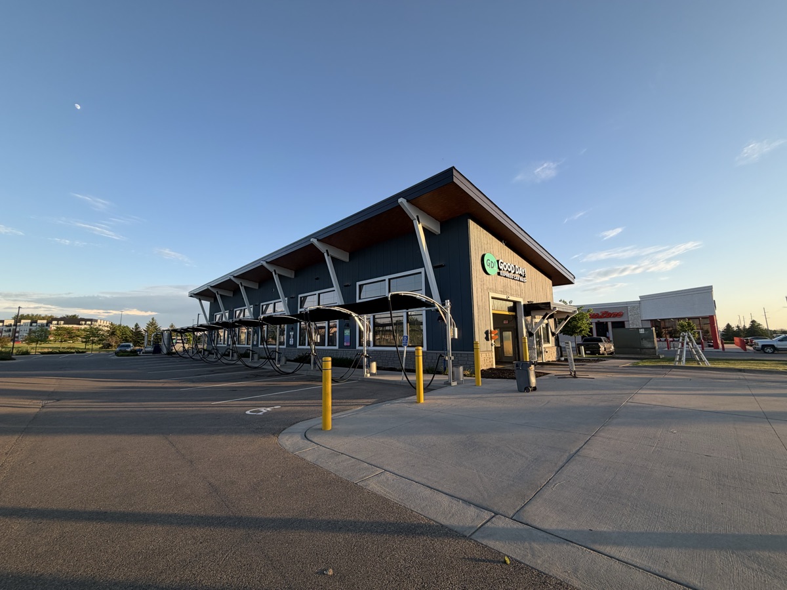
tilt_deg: +7.3
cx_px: 394
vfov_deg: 85.7
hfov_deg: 102.1
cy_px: 295
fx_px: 318
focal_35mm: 14
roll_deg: +1.5
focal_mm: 2.22
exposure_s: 1/502
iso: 50
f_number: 2.2
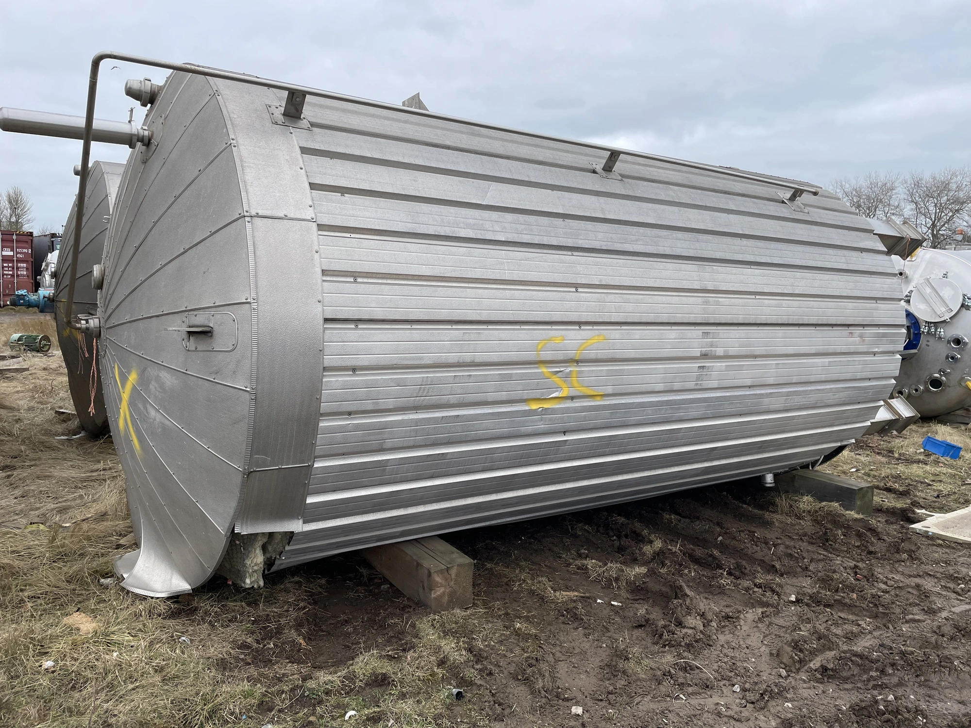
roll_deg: +0.2
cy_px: 364
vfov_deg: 53.1
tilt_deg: -6.1
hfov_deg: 67.3
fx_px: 729
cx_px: 486
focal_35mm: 26
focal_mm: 4.2
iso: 32
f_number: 1.6
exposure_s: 1/584
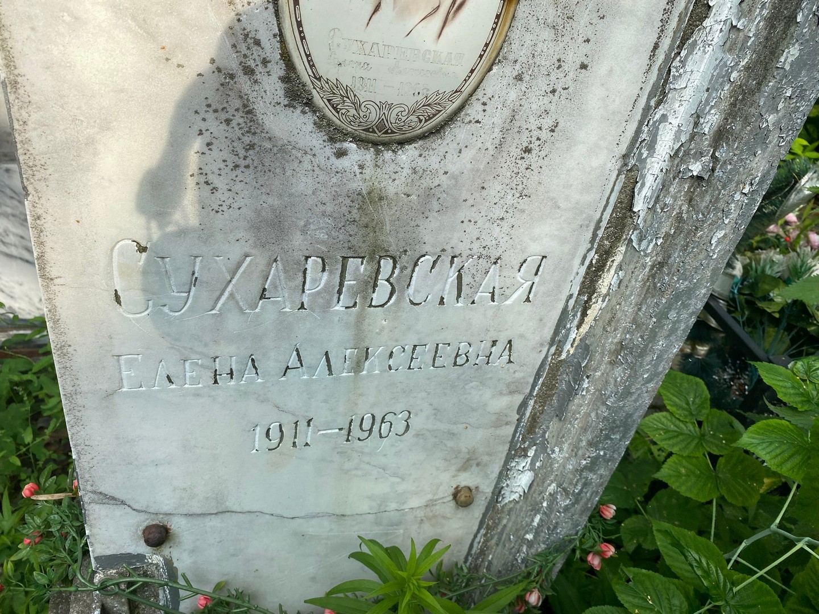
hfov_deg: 67.3
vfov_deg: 53.1
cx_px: 410
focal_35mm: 26
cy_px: 307
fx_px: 615
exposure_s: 1/810
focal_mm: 4.25
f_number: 1.8
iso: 32
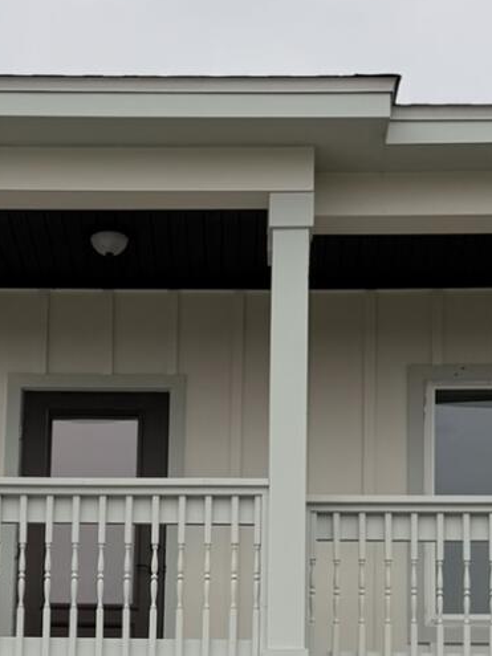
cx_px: 154
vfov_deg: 19.5
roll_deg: -0.8
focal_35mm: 97
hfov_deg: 15.2
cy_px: 690
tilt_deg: +9.0
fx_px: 1839
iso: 80
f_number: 1.78
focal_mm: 6.76
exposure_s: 1/4405
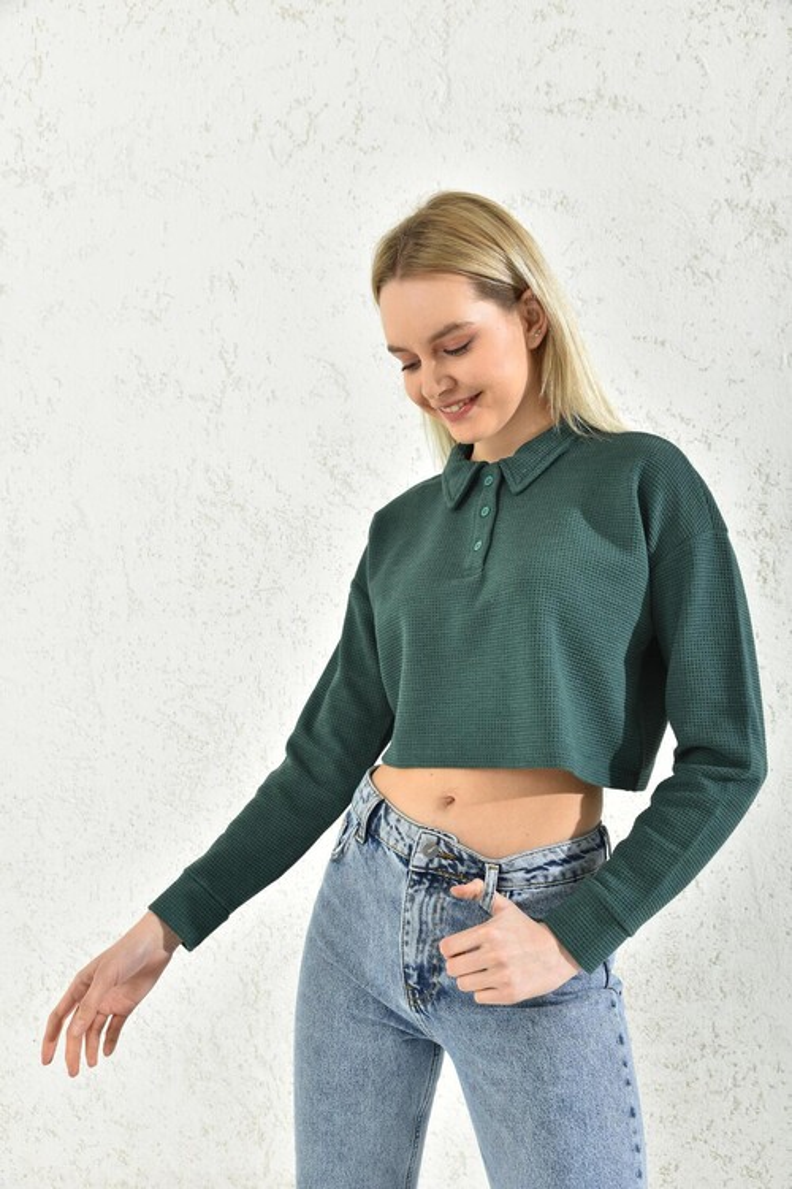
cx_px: 396
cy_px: 594
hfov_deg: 37.9
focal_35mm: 35
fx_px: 1155
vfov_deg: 54.4
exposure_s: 1/160
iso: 100
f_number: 7.1
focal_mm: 35
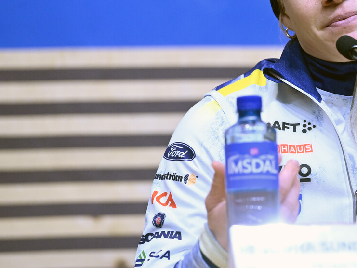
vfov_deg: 3.6
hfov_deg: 4.8
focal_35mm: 415
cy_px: 69
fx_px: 4281
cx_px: 360
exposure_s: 1/160
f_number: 3.5
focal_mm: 200
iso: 2000
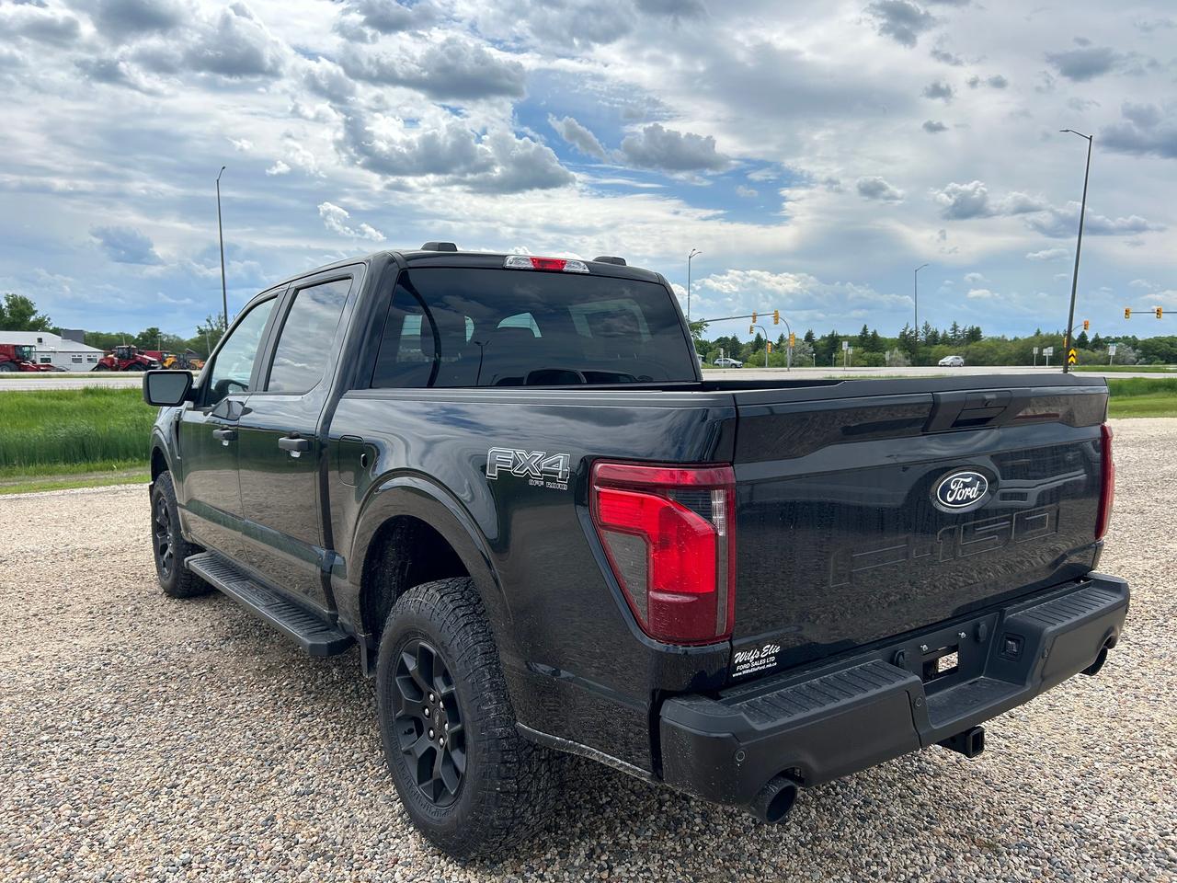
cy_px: 442
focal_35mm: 26
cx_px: 588
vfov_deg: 53.1
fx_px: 884
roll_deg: -0.2
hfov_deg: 67.3
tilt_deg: -4.8
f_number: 1.5
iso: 50
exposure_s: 1/5076
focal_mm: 5.7
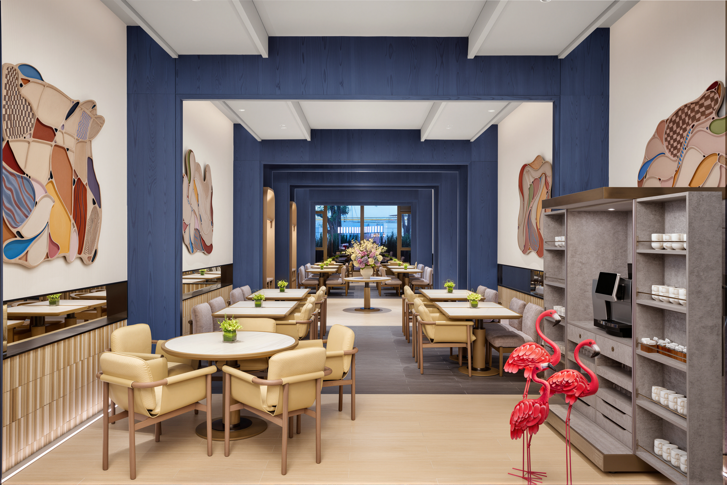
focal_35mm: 26
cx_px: 364
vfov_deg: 49.2
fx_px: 529
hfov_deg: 69.0
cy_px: 242
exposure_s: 1/2
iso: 100
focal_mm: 26.2
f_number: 8
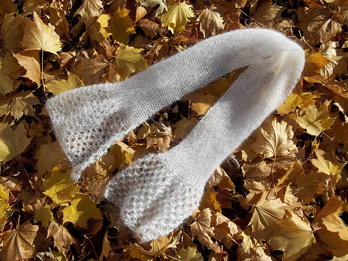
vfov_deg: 44.2
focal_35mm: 32
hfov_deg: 56.8
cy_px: 130
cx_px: 174
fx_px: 322
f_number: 8.8
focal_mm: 5.7
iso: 80
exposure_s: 1/160
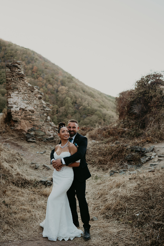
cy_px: 123
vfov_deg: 54.4
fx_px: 239
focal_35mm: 35
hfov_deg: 37.9
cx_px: 82
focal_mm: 35
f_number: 2
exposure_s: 1/1000
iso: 250
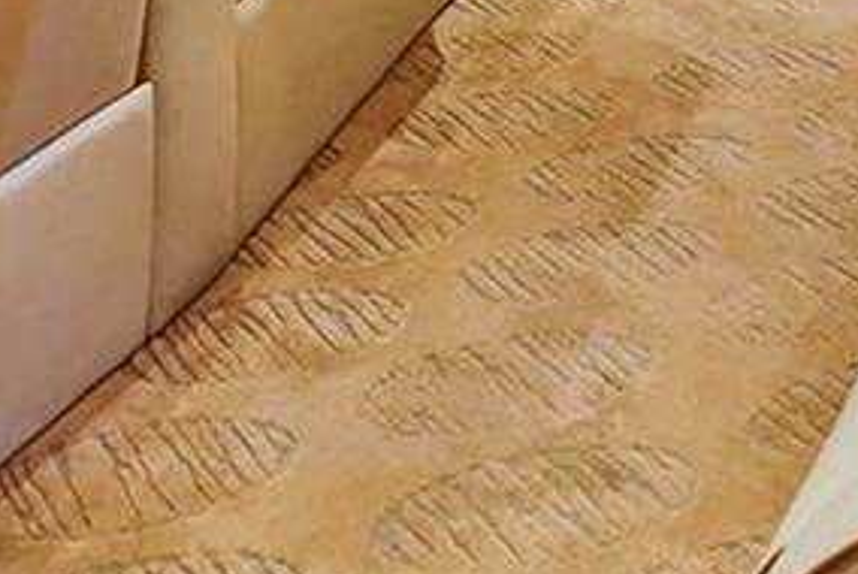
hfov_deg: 22.6
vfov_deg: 12.2
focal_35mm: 90
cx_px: 384
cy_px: -795
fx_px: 2147
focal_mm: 16
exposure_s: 1/160
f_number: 2.8
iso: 1250
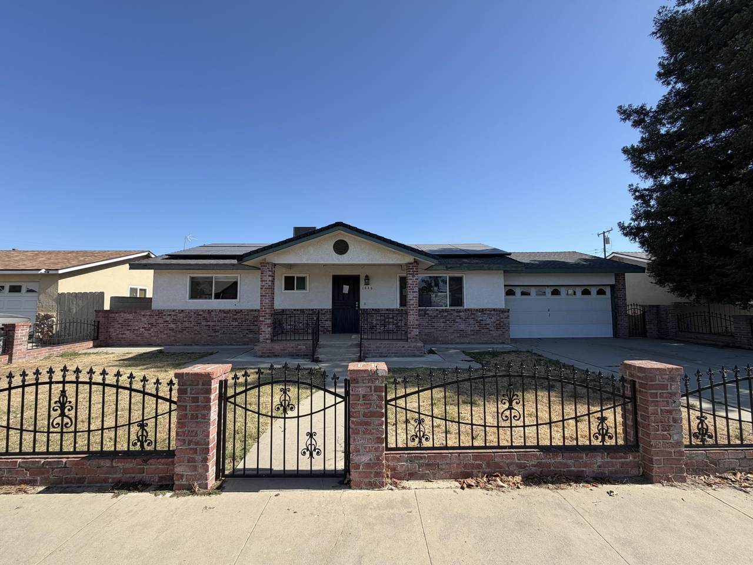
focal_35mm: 14
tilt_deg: +5.8
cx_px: 376
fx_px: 305
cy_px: 282
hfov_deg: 102.1
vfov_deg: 85.7
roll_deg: -0.5
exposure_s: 1/770
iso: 25
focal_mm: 2.22
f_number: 2.2
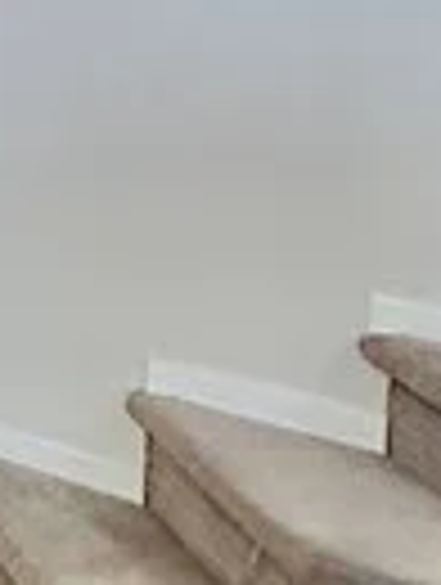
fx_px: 1862
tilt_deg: -5.7
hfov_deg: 10.7
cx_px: -734
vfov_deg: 17.2
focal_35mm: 110
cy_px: -90
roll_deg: +1.2
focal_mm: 2.22
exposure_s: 1/120
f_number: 2.2
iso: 250
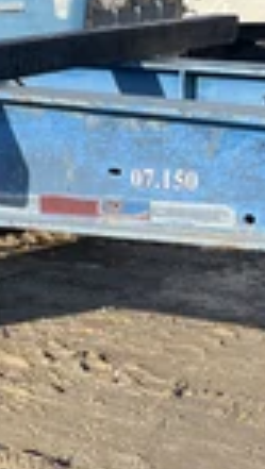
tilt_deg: -11.3
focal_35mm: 77
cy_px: 227
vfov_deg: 27.5
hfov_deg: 12.8
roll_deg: +4.3
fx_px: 959
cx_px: -329
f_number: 1.6
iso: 50
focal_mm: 5.1
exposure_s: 1/1992
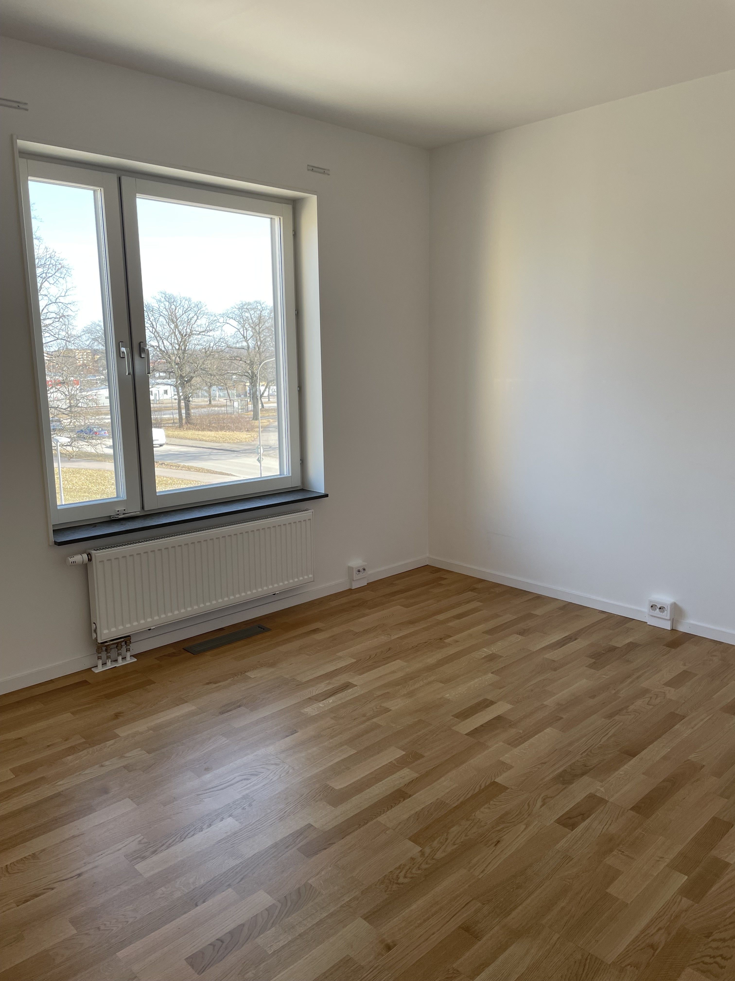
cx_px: 368
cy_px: 490
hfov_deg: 53.1
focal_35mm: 26
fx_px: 736
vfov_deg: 67.3
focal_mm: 4.2
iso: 32
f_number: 1.6
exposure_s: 1/143
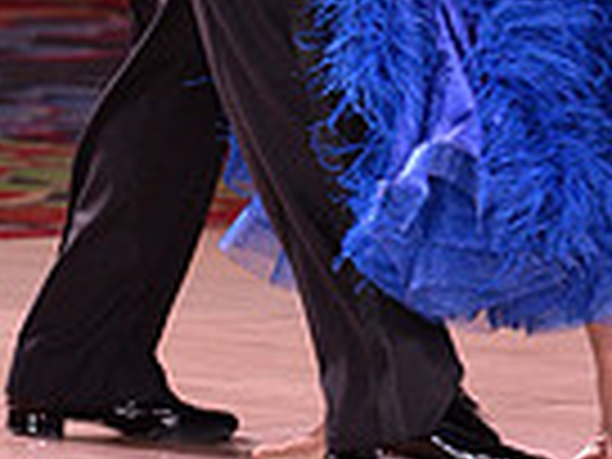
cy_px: -288
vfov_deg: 1.8
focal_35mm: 818
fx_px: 14462
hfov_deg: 2.4
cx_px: 398
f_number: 5
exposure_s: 1/250
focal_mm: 200
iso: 1250
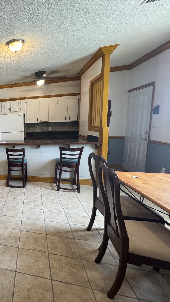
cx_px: -19
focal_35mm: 21
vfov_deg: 83.8
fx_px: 168
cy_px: 153
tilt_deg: -8.6
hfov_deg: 42.0
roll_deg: +3.2
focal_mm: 2.22
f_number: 2.2
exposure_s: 1/60
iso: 250
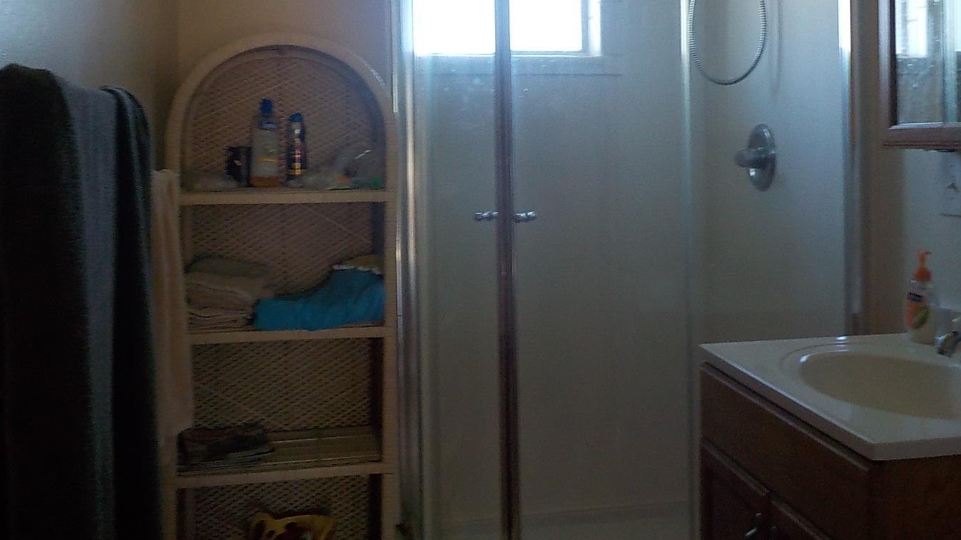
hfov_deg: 51.4
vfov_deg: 30.1
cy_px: 161
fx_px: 994
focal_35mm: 39
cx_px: 560
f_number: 3.3
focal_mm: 4.1
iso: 220
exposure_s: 1/30
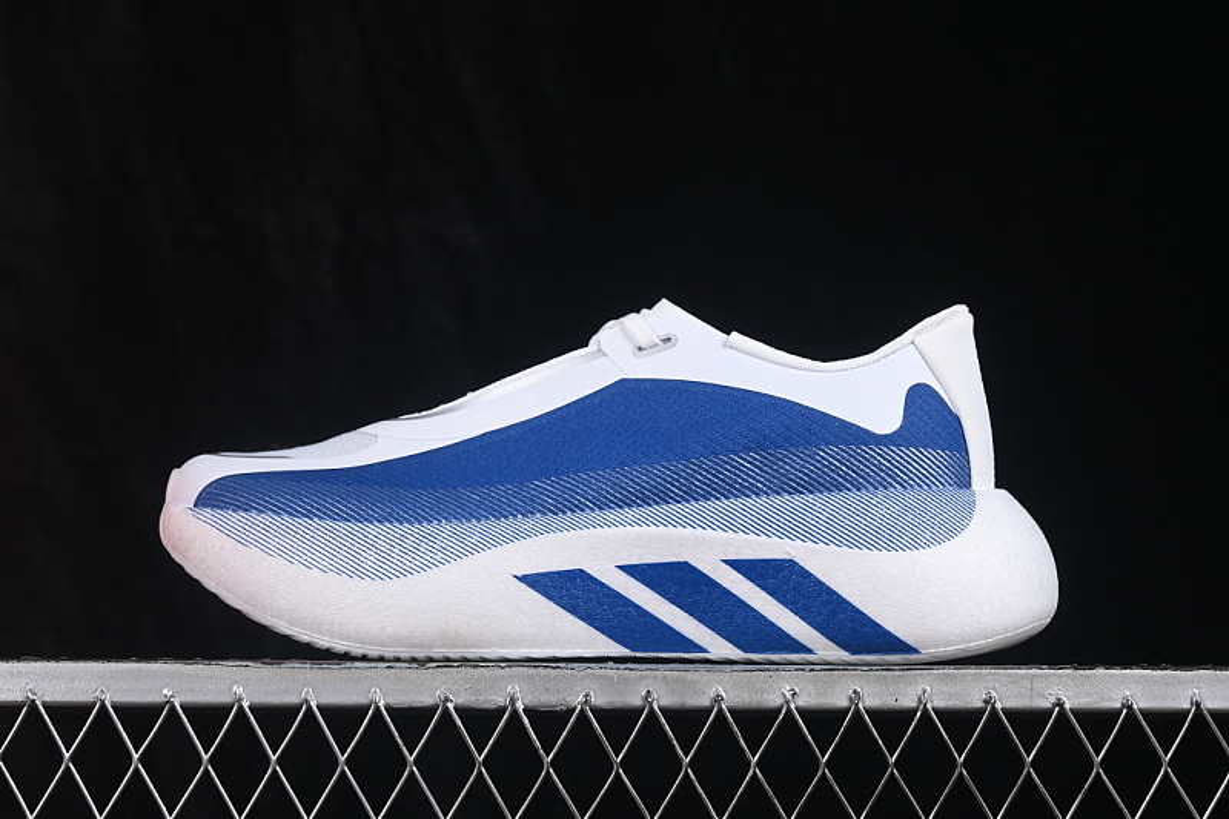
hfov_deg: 27.0
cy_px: 410
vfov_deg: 18.2
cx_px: 614
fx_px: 2560
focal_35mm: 75
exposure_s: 1/80
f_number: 8
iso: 160
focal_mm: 50
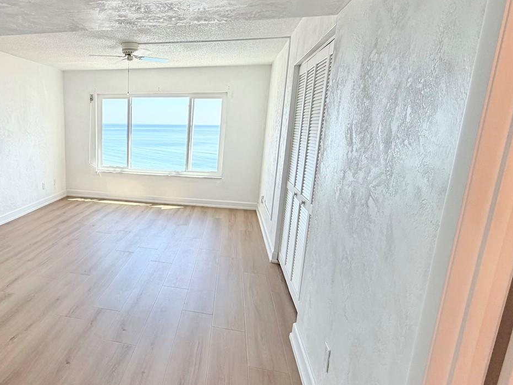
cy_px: 200
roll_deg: -0.8
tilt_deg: -12.5
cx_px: 128
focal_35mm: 24
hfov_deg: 67.1
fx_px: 356
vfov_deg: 56.8
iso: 80
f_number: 2.2
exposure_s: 1/120
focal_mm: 2.22
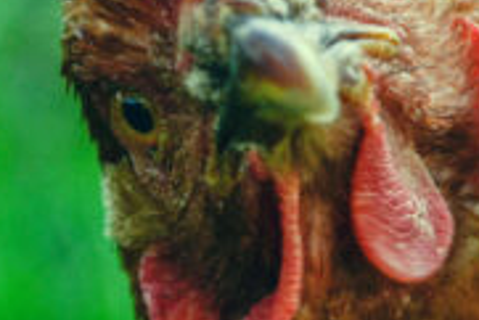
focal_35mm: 478
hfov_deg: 4.3
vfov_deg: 2.9
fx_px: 6359
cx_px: 228
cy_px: 213
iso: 200
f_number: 5.6
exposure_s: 1/160
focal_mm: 105
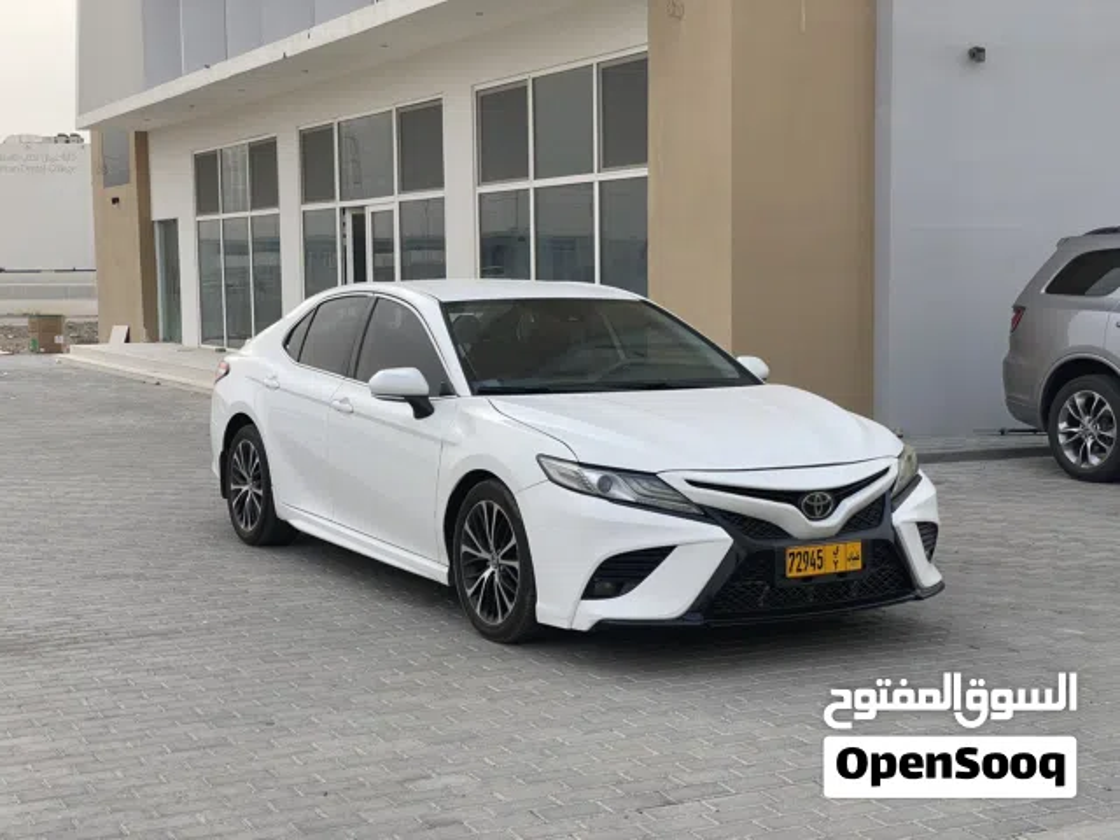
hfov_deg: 36.8
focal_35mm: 52
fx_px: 1682
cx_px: 560
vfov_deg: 28.0
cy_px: 420
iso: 20
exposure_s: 1/378
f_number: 2
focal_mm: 6
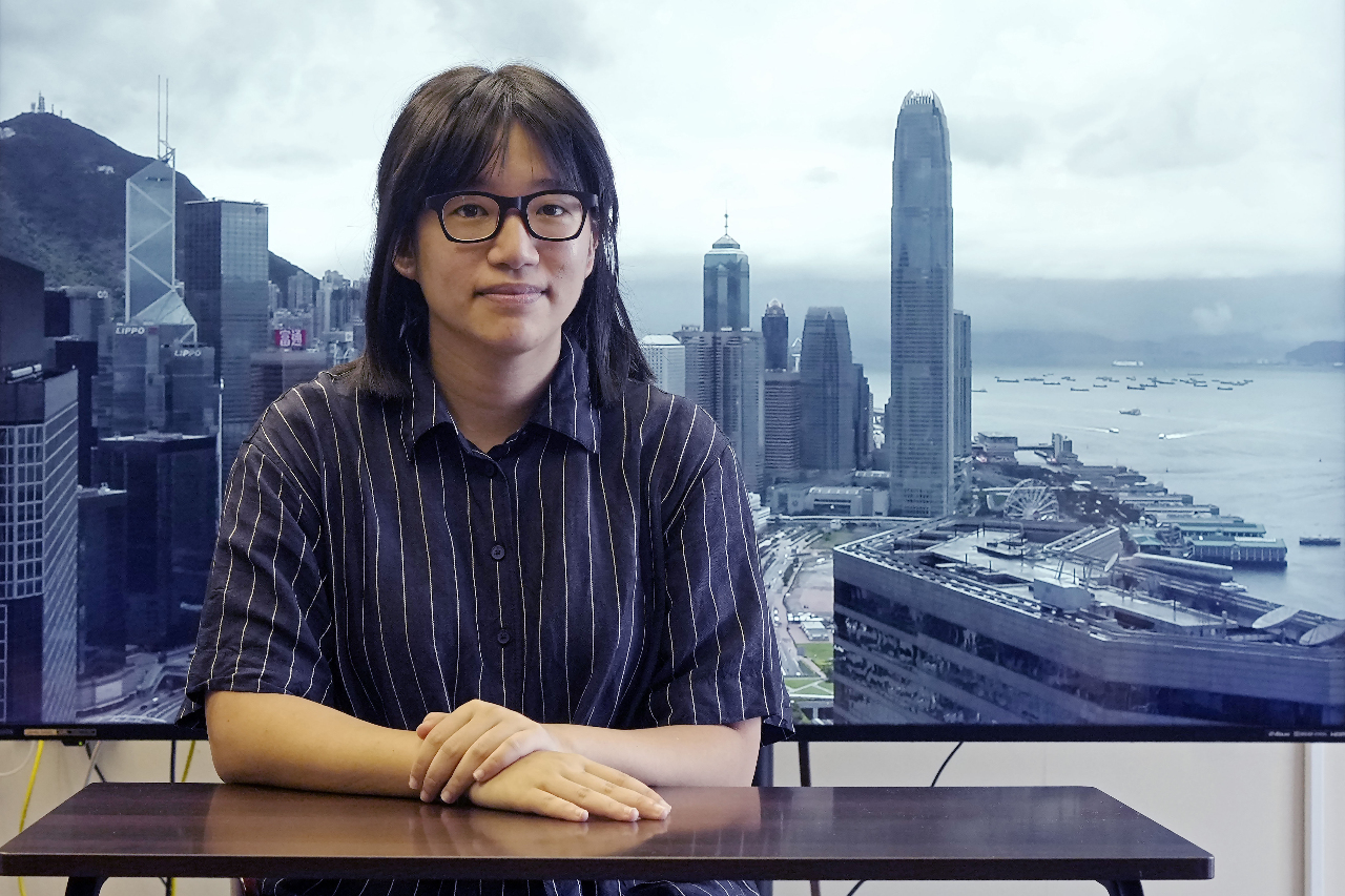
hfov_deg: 38.2
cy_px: 448
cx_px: 672
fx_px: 1942
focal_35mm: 52
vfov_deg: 26.0
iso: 2500
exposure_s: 1/125
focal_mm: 35
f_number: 5
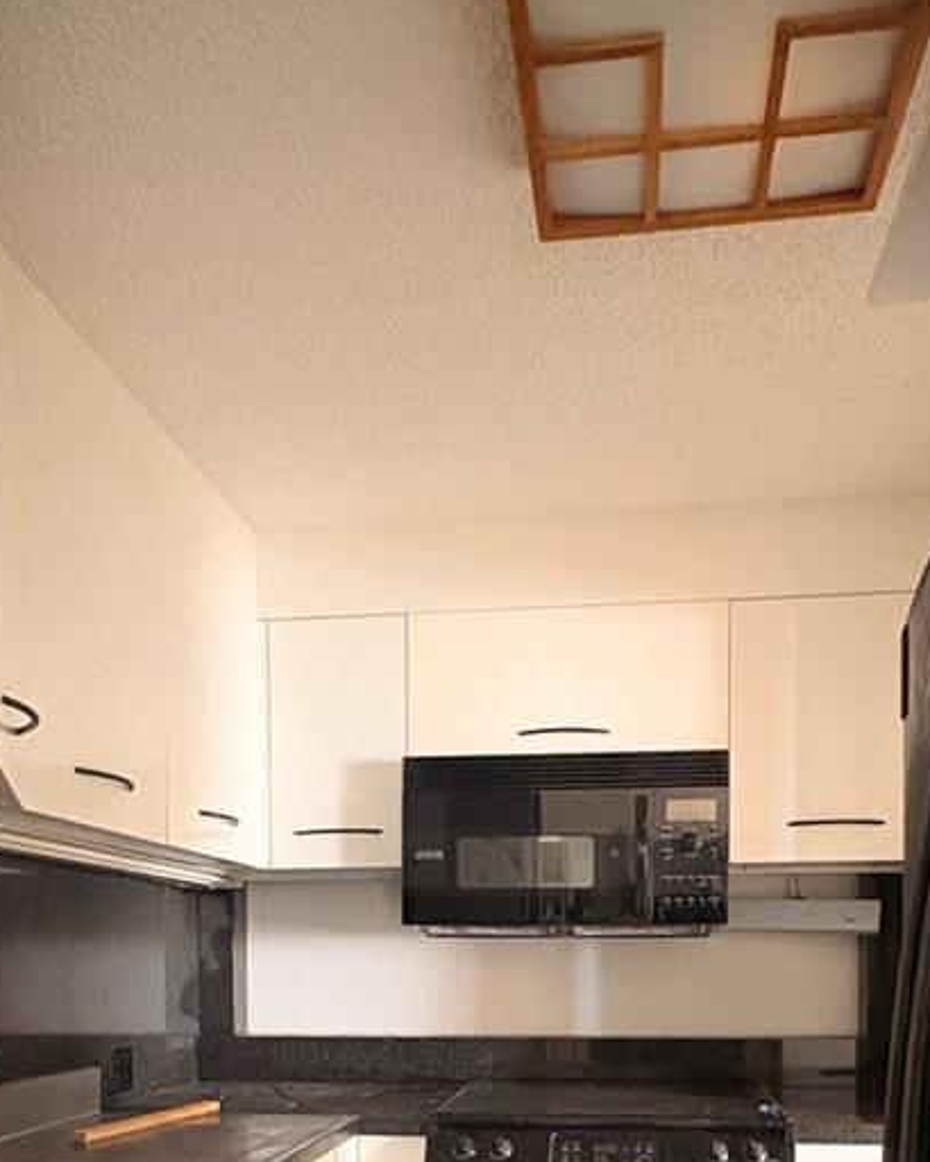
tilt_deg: -0.8
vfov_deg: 50.9
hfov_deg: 45.8
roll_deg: -0.2
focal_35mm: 32
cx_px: 479
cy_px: 987
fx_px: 1100
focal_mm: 2.22
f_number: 2.2
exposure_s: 1/40
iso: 640
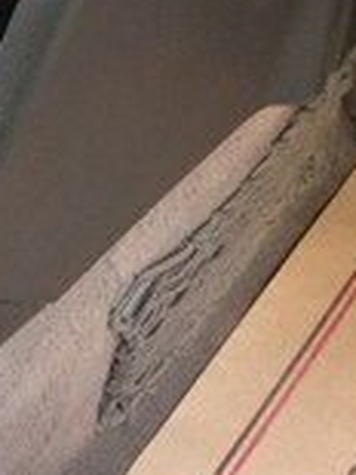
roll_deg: +4.7
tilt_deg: -40.0
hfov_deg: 14.6
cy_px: -190
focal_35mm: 93
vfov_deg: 19.1
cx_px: -206
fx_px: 1277
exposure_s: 1/33
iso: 64
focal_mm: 4.15
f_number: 2.2
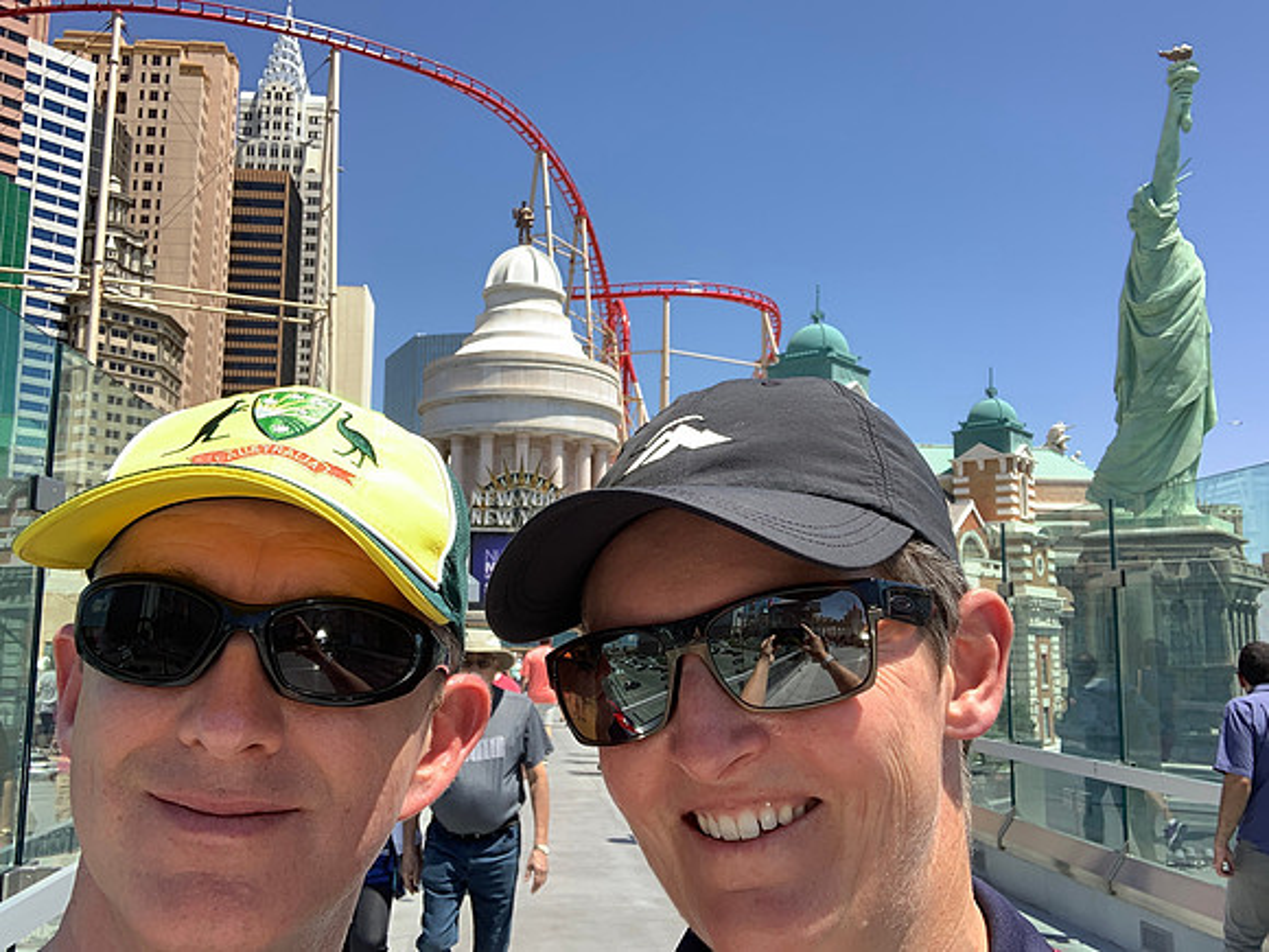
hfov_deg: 56.8
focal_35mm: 32
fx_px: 1173
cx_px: 634
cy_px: 476
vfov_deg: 44.2
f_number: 2.2
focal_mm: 2.87
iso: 16
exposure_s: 1/492
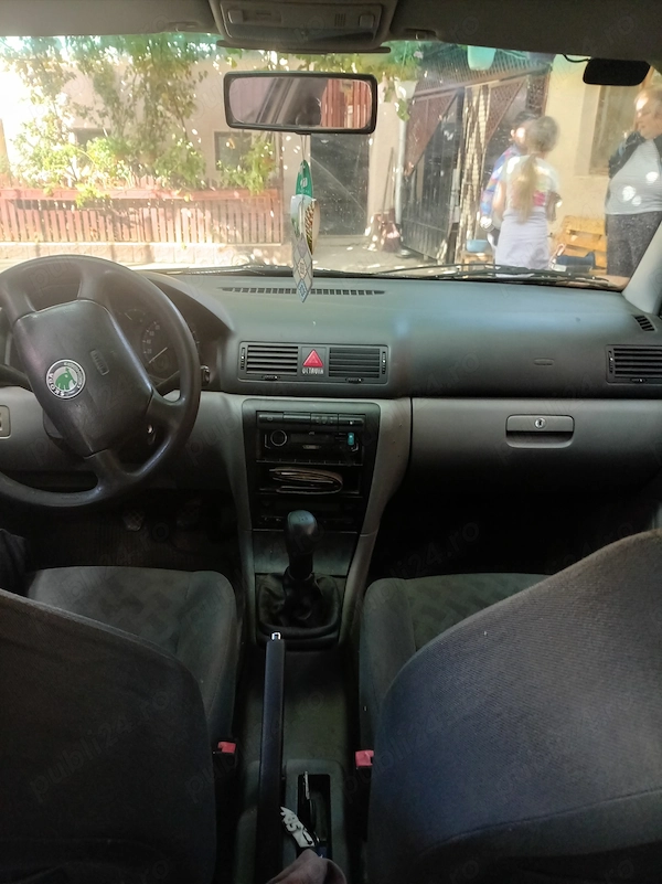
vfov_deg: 69.4
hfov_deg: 54.8
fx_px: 638
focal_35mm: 25
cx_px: 331
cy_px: 442
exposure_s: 1/33.3
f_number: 1.8
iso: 230
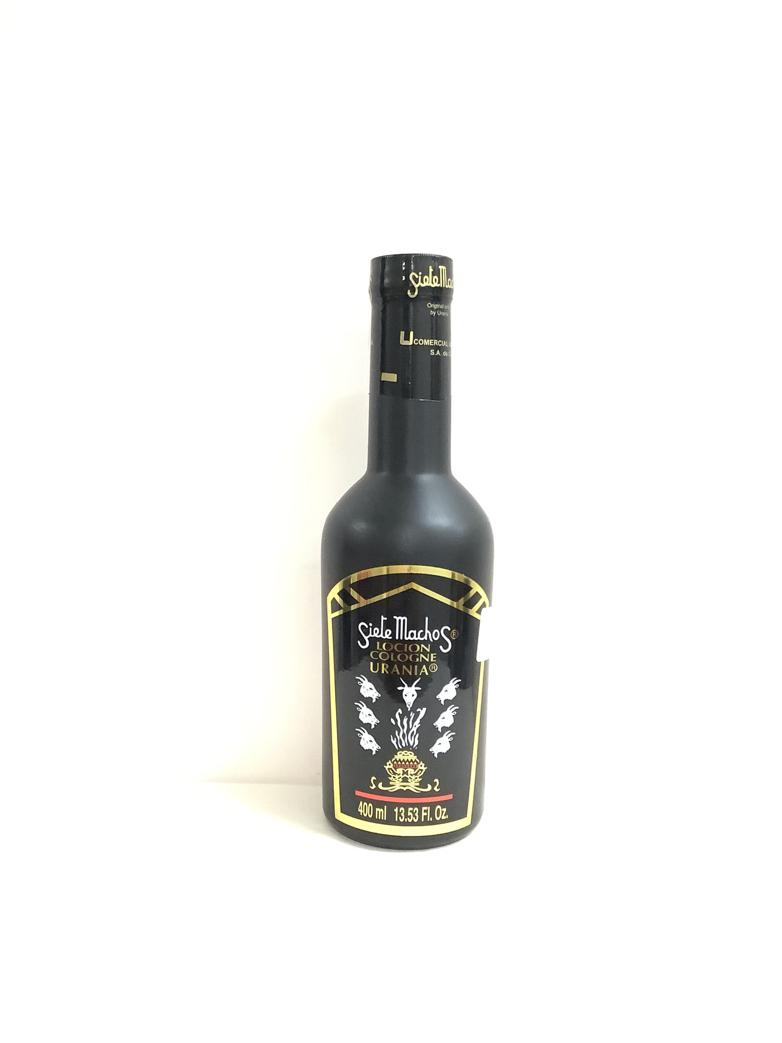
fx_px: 934
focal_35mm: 31
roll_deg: -0.5
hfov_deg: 45.4
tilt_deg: -9.0
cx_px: 391
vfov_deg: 58.4
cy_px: 522
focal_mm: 3.3
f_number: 2.4
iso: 320
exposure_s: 1/60
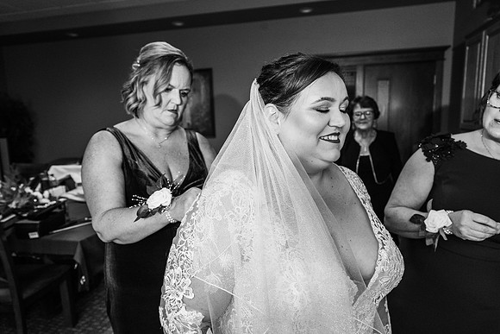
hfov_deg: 73.7
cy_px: 167
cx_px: 250
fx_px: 333
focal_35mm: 24
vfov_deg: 53.2
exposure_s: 1/200
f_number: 4.5
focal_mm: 24
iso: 1250
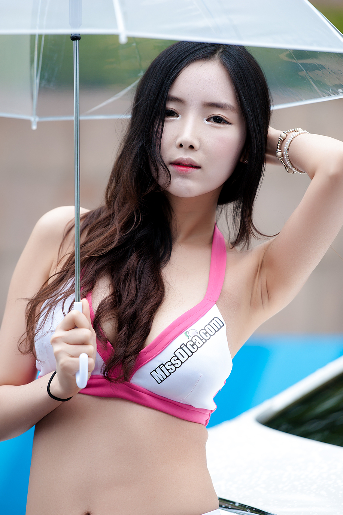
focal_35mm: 215
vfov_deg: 9.6
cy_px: 261
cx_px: 189
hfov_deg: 6.4
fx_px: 3077
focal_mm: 185
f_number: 2.8
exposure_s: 1/640
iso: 200
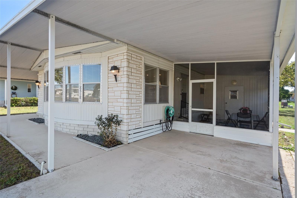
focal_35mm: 18
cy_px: 99
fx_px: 148
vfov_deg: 67.4
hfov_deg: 90.0
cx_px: 148
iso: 400
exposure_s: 1/100
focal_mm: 18
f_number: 8
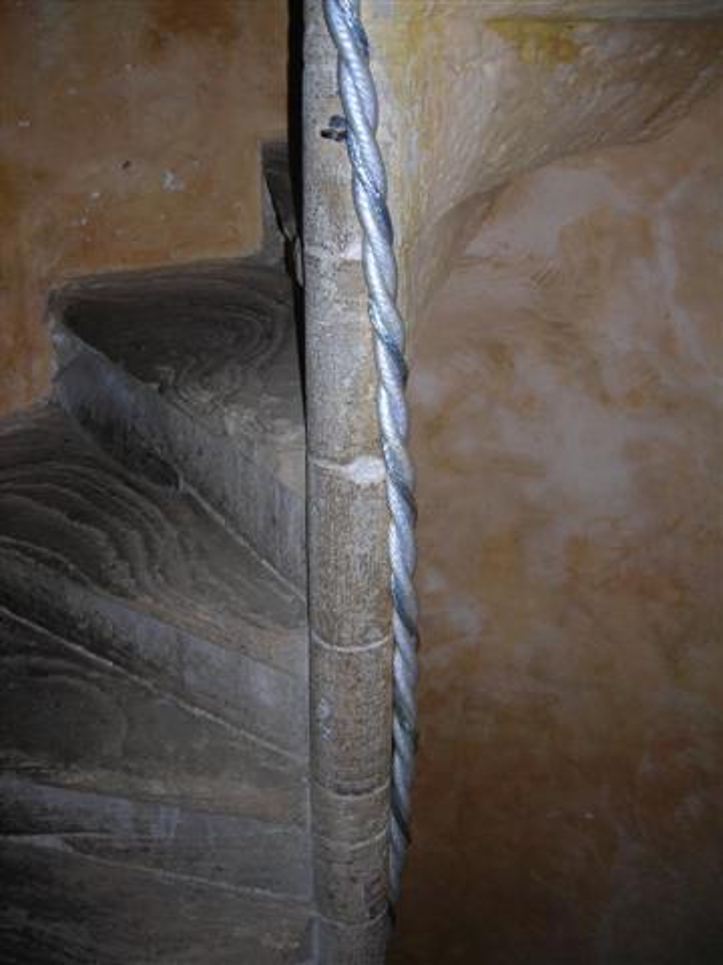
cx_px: 362
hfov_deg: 37.7
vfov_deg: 49.0
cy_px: 482
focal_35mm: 38
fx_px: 1058
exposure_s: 1/60.1
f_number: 3.2
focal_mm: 6.3
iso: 50
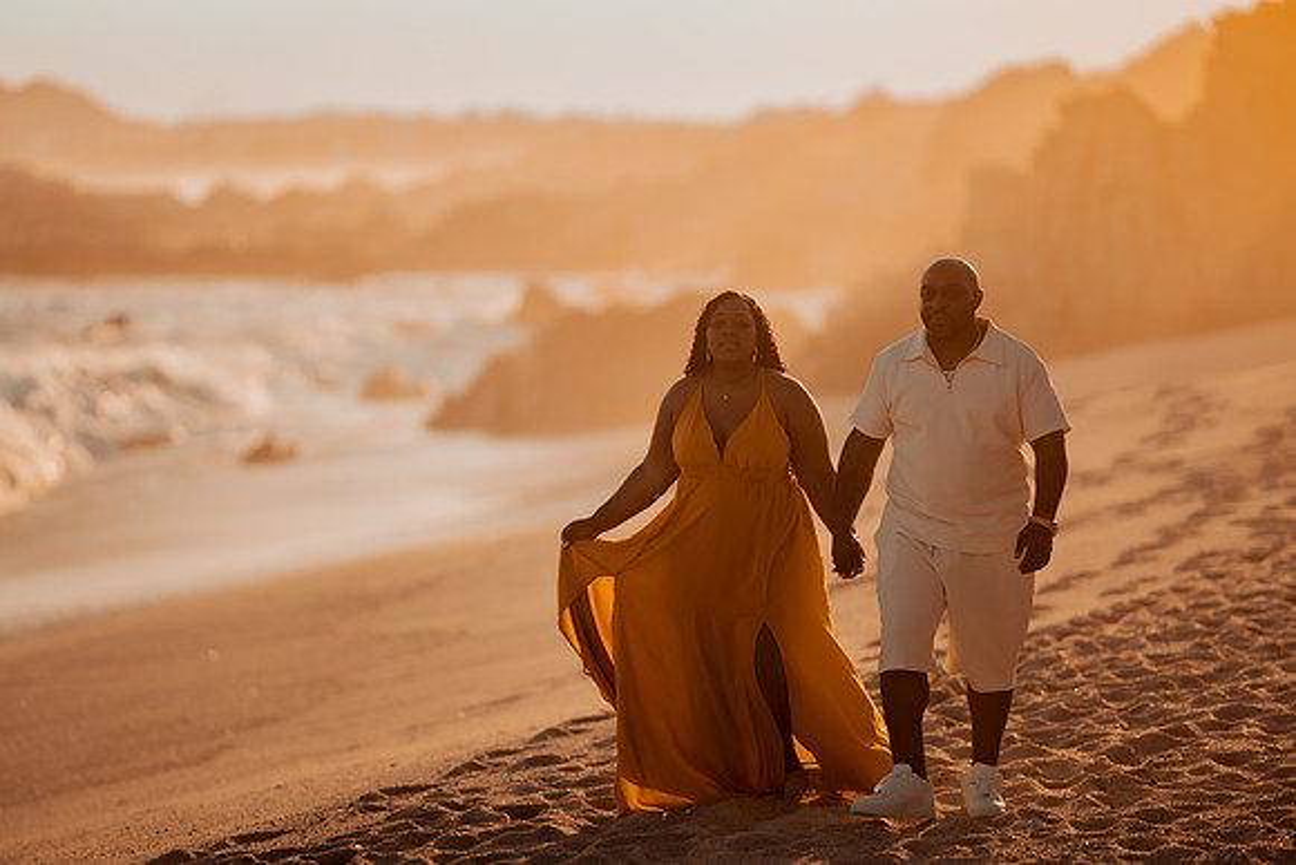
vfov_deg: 10.2
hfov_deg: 15.2
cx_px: 648
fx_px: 4861
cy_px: 432
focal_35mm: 135
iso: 100
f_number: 1.8
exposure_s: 1/8000
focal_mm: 135
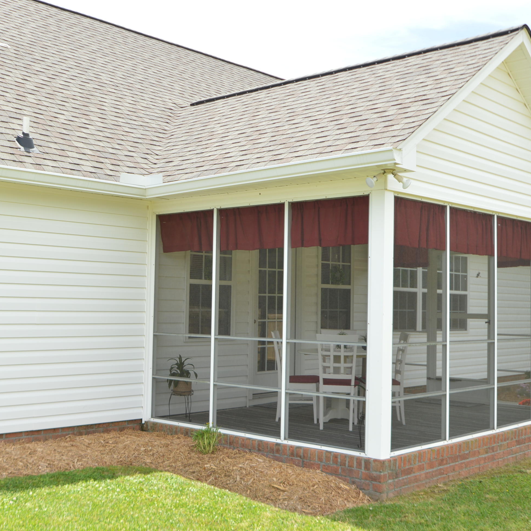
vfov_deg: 36.1
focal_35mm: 47
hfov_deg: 36.0
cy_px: 266
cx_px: 223
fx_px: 816
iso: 100
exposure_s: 1/200
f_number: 5.6
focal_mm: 24
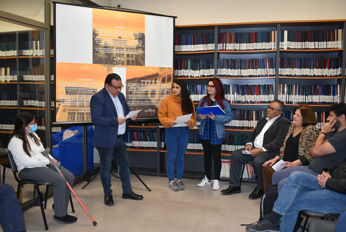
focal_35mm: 33
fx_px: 317
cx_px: 173
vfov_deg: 40.0
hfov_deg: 57.2
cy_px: 116
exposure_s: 1/100
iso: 800
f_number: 4.5
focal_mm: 22
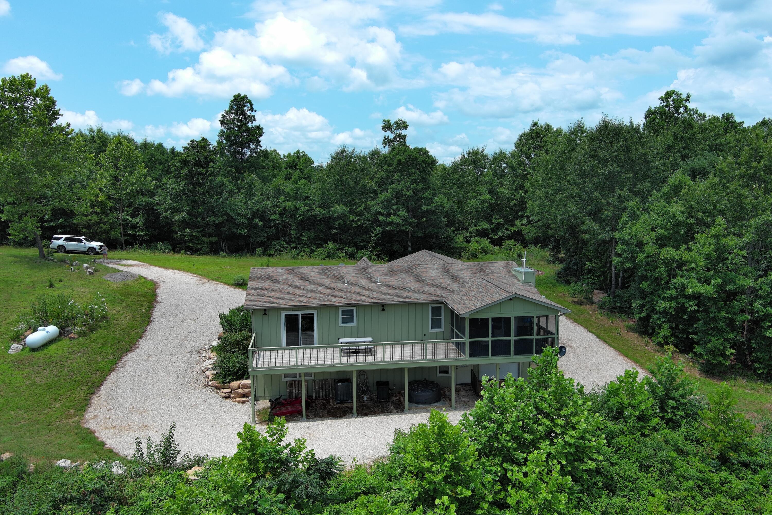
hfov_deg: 63.7
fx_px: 622
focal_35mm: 29
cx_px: 386
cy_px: 258
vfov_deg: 45.0
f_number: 2.8
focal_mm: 10.57
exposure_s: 1/1511
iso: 100
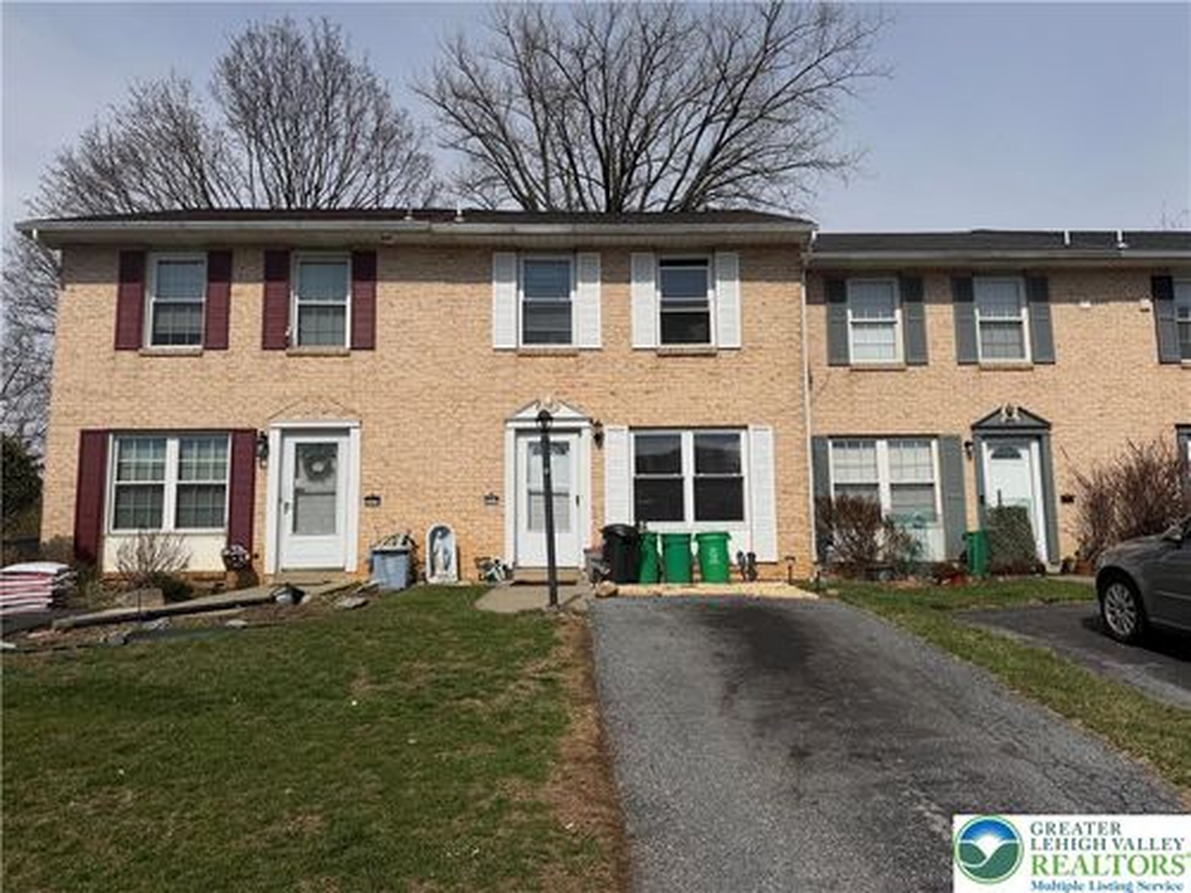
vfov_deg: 56.8
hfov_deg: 71.6
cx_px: 596
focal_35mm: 24
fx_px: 826
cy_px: 446
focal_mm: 6.76
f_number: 1.78
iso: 80
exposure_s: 1/10309
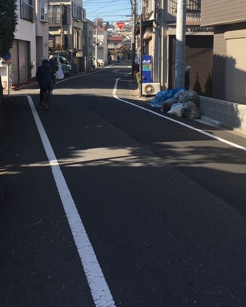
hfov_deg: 30.2
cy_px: 100
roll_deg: -1.1
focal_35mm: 50
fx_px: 455
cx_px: 101
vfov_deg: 36.9
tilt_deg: -3.1
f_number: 2.2
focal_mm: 4.15
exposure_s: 1/818
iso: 25
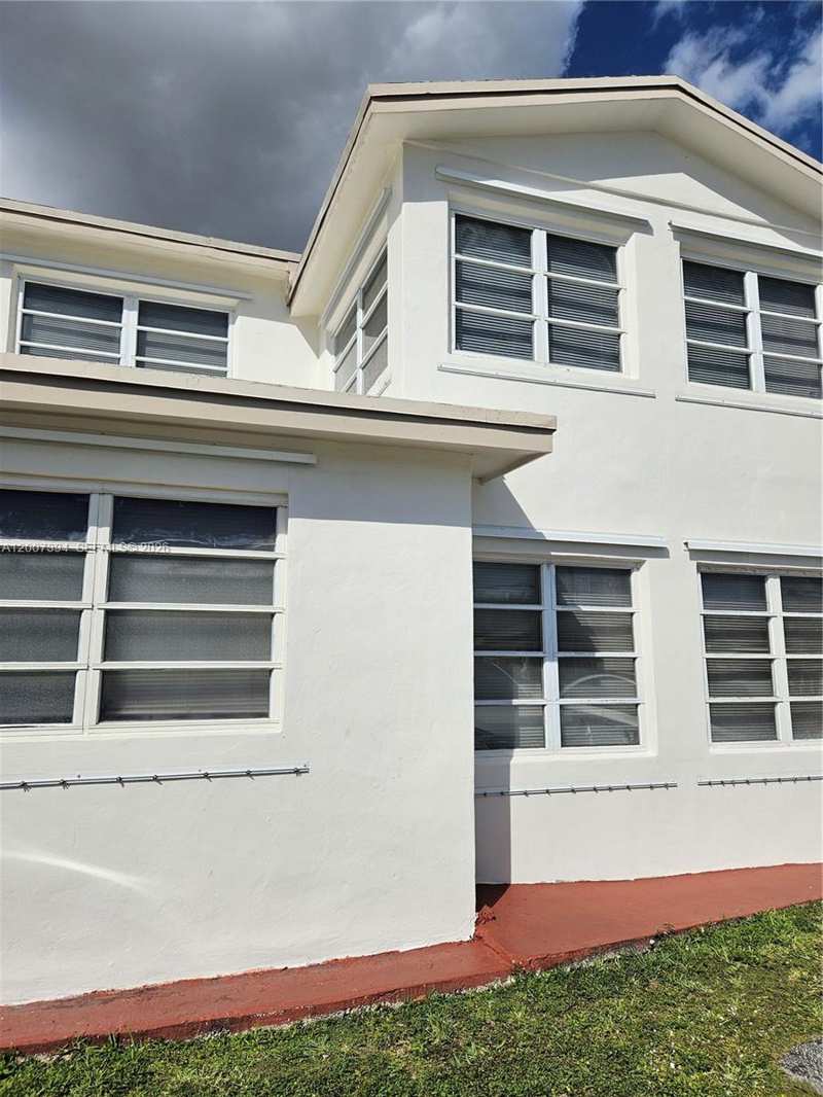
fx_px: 729
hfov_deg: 58.9
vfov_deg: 73.9
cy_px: 548
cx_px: 412
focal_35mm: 23
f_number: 1.8
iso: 25
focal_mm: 5.4
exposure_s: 1/5906
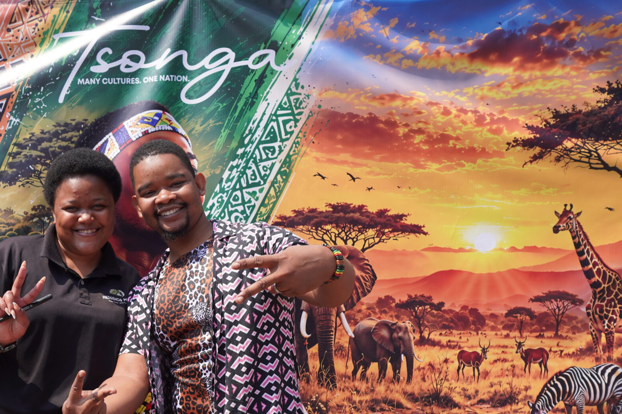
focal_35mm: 44
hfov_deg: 43.2
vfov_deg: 30.0
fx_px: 760
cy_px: 309
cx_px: 163
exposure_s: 1/500
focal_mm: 18
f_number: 4
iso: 100
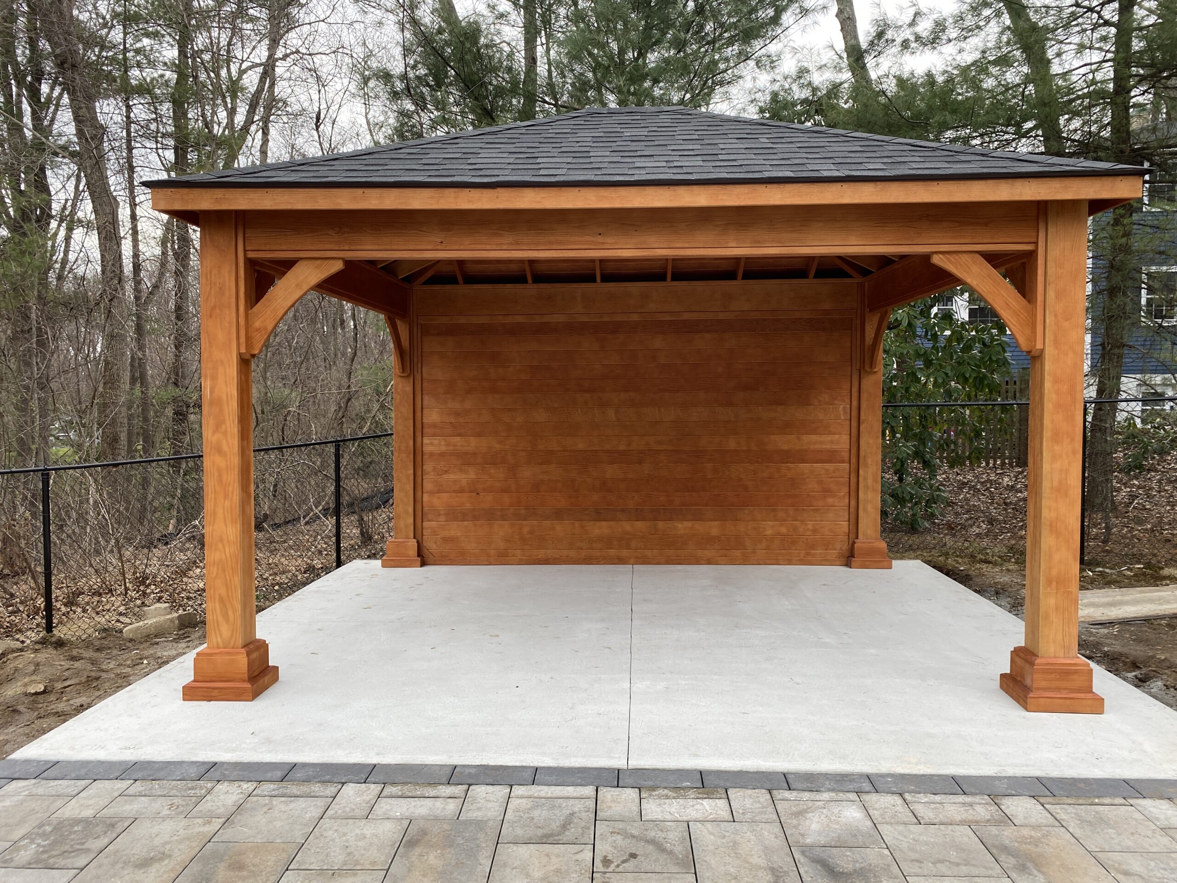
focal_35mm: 26
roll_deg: -0.4
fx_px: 884
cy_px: 442
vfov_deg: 53.1
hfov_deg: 67.3
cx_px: 588
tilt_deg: -2.6
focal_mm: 4.25
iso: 32
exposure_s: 1/332
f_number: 1.8
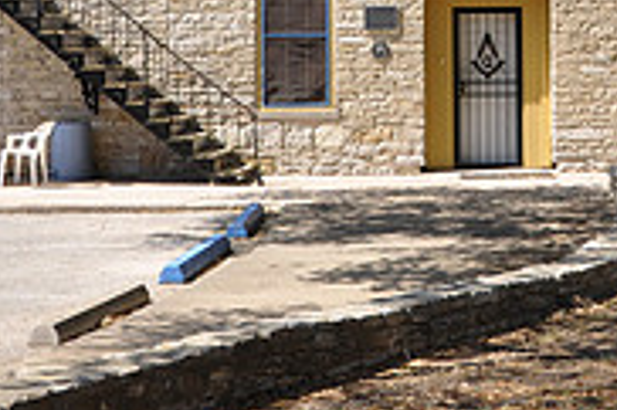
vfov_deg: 13.2
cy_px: -83
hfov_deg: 20.2
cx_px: 454
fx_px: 1723
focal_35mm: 101
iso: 200
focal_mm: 21
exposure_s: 1/160
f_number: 6.3
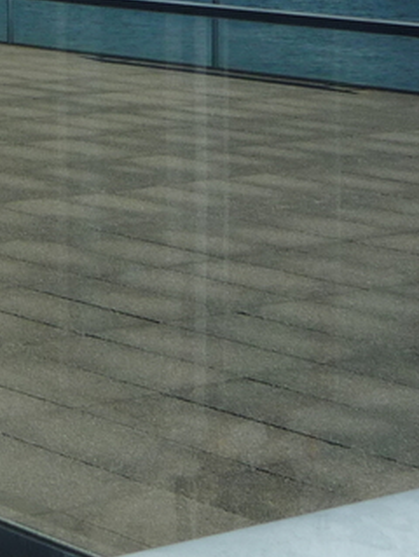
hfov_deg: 9.7
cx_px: -496
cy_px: -183
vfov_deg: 13.6
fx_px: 2239
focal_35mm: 139
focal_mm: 6.5
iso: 100
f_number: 6.3
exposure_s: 1/500
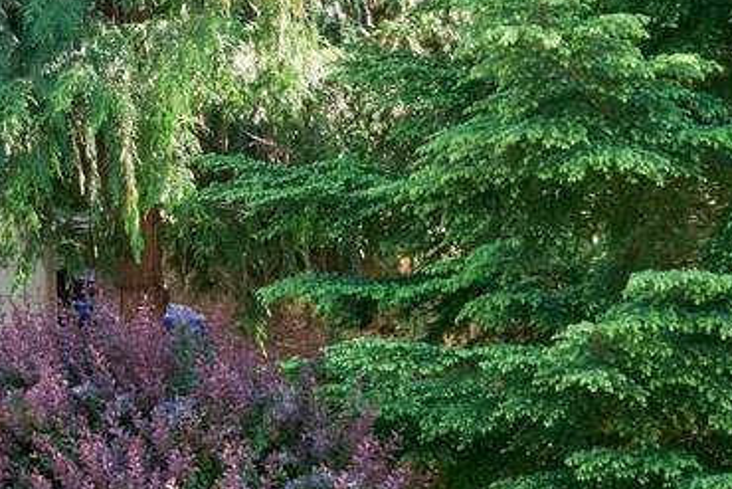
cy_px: -183
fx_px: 2319
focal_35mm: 114
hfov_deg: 16.1
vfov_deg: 11.6
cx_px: -443
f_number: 7.1
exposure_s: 1/160
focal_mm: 22.3
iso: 400
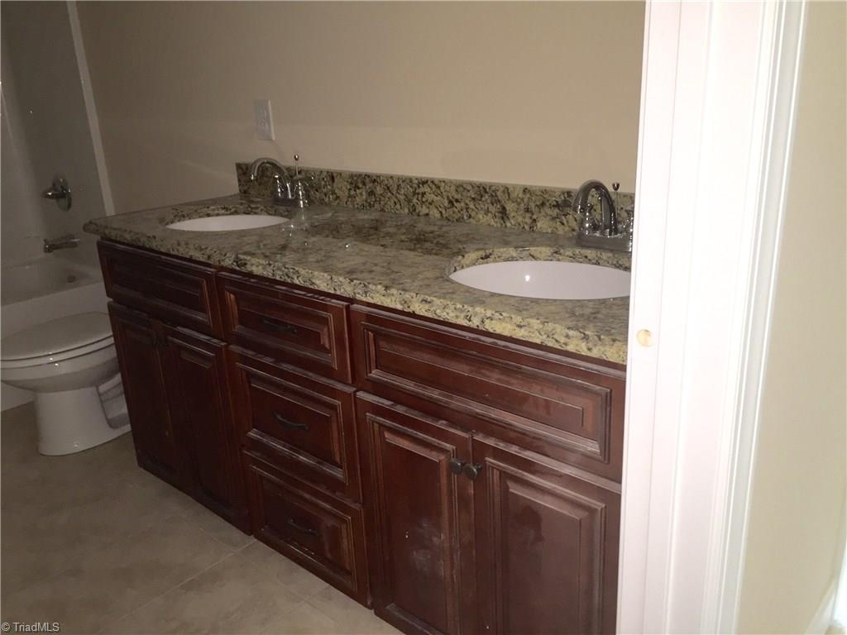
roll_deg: +2.3
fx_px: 710
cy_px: 318
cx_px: 424
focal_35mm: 29
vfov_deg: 48.2
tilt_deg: -19.7
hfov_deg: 61.7
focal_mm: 4.15
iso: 64
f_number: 2.2
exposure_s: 1/20
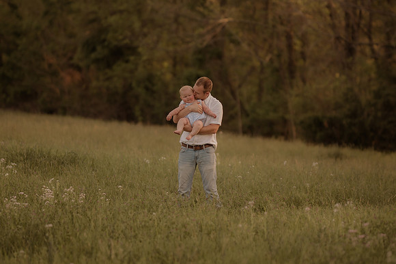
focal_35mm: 127
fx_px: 1396
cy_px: 132
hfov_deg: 16.1
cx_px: 198
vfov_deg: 10.8
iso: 160
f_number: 1.4
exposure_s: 1/800
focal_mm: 85
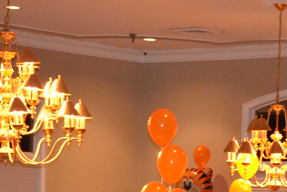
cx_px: 235
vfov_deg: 7.2
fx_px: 1497
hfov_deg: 10.9
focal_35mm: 188
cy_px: 319
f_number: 5
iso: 3200
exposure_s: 1/40
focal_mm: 35
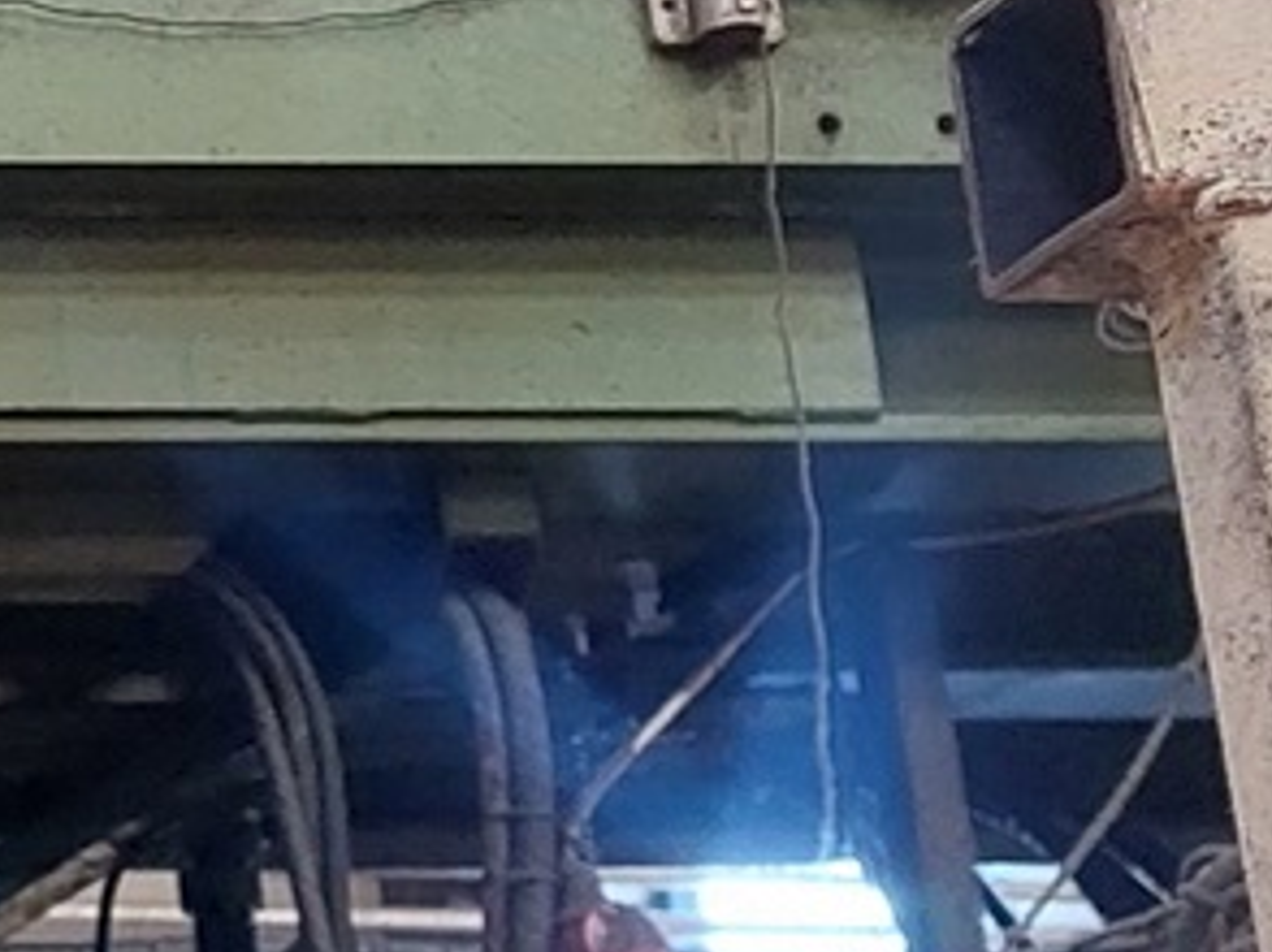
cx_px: -1110
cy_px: 528
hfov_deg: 14.4
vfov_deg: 12.5
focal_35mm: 118
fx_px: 4332
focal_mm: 5.23
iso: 640
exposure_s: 1/24
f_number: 1.8
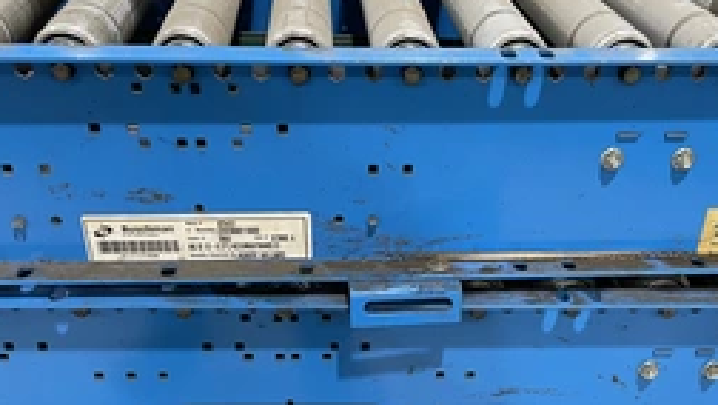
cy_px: 365
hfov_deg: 45.3
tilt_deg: -38.8
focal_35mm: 45
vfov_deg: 25.7
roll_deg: +2.1
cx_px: 419
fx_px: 857
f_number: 1.6
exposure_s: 1/60
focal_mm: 4.2
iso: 80
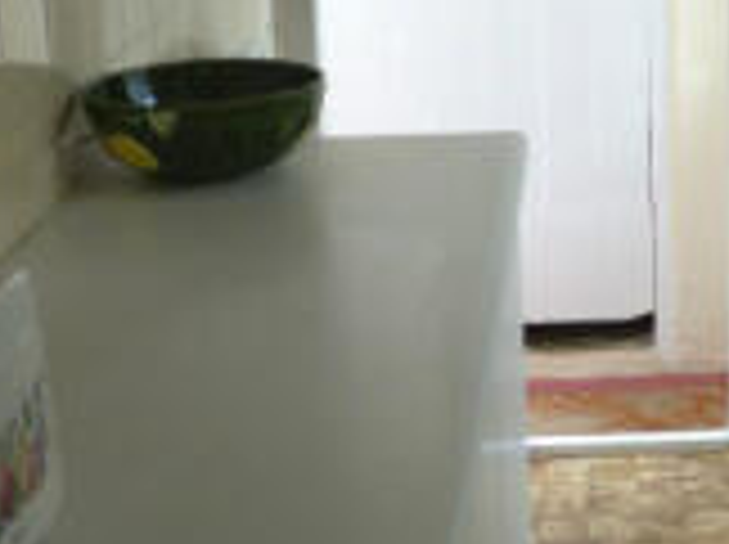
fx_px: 1893
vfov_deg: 16.2
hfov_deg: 20.1
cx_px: 929
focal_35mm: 90
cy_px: 70
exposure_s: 1/80
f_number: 2.8
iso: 100
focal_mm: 4.5
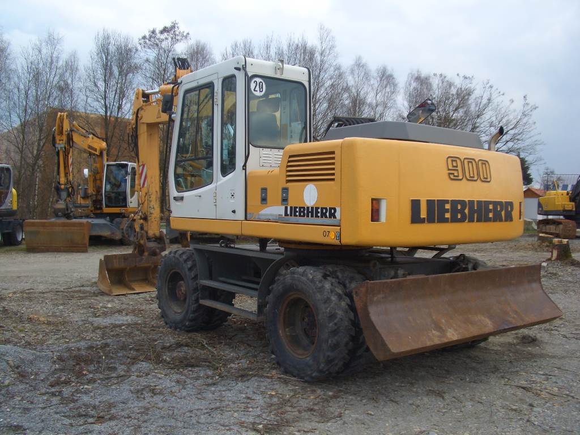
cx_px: 290
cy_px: 218
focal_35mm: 35
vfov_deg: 40.7
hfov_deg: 52.6
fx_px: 586
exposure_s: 1/200
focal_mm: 5.8
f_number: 4.3
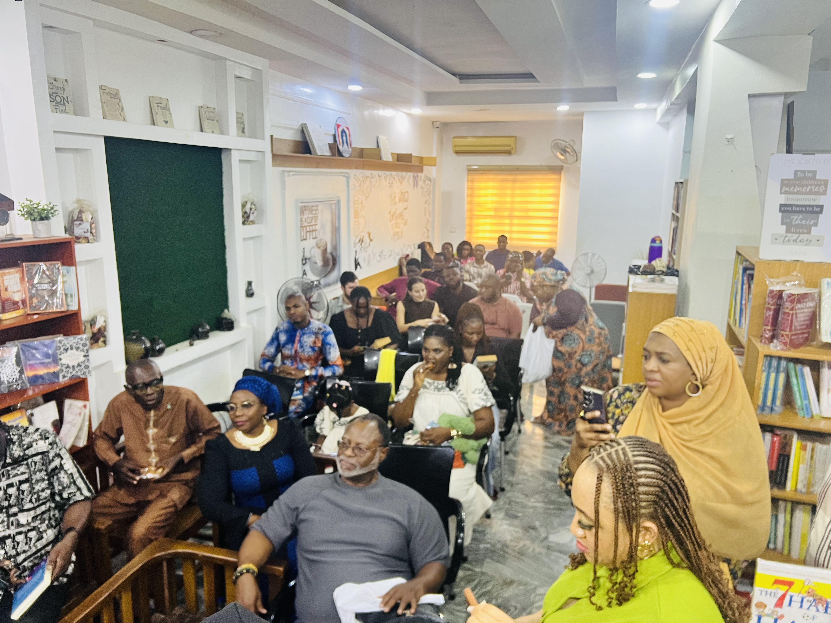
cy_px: 312
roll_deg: -0.3
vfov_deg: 53.1
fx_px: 624
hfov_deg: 67.3
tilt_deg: -12.3
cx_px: 416
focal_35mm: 26
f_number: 1.5
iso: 250
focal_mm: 5.7
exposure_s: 1/50
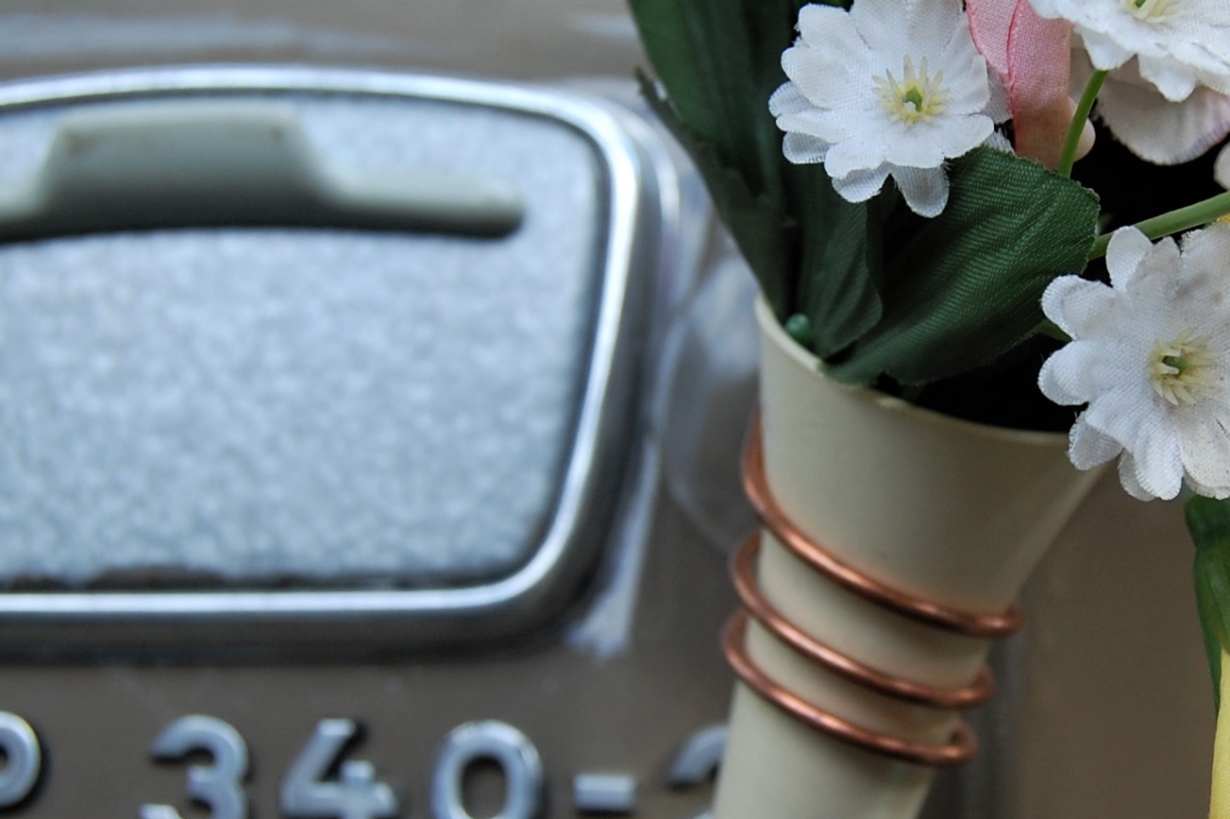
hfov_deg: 22.4
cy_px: 440
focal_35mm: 90
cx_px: 913
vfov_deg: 15.2
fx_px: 3073
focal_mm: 26
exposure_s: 1/125
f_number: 5.6
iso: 200
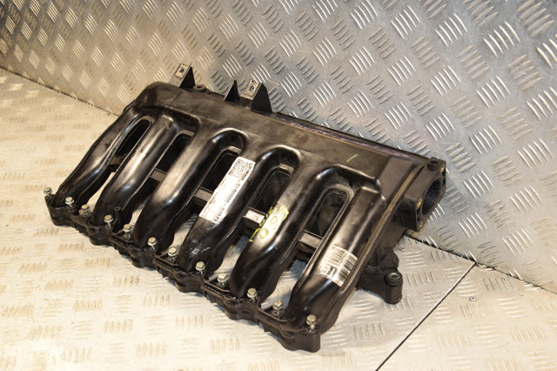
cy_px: 186
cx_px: 278
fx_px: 696
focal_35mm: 45
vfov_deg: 29.8
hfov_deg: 43.6
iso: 800
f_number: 5.6
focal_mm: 30
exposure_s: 1/200
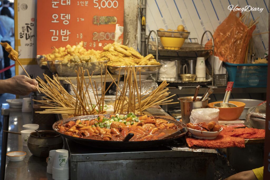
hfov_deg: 33.4
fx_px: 450
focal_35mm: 60
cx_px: 135
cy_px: 90
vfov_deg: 22.6
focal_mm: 60
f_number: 5.6
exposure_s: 1/160
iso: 1250
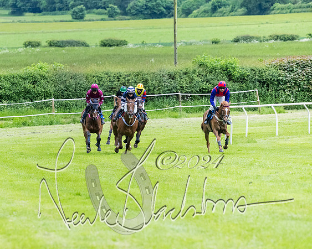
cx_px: 66
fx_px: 2733
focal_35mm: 296
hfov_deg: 6.5
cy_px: 130
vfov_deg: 5.2
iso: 2000
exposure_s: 1/3200
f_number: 4
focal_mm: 170
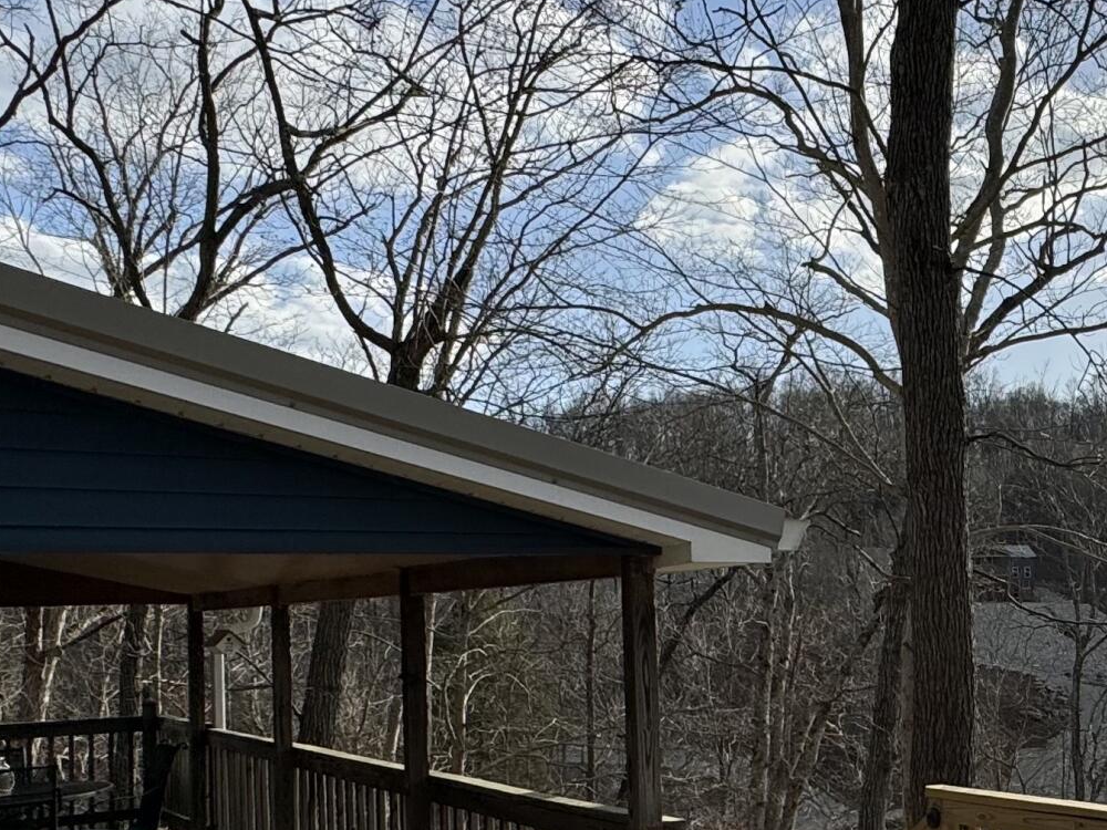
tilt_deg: +1.5
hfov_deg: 41.0
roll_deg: +1.6
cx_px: 1015
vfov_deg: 33.9
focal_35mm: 42
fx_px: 1343
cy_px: 580
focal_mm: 2.22
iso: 40
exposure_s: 1/2584
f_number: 2.2
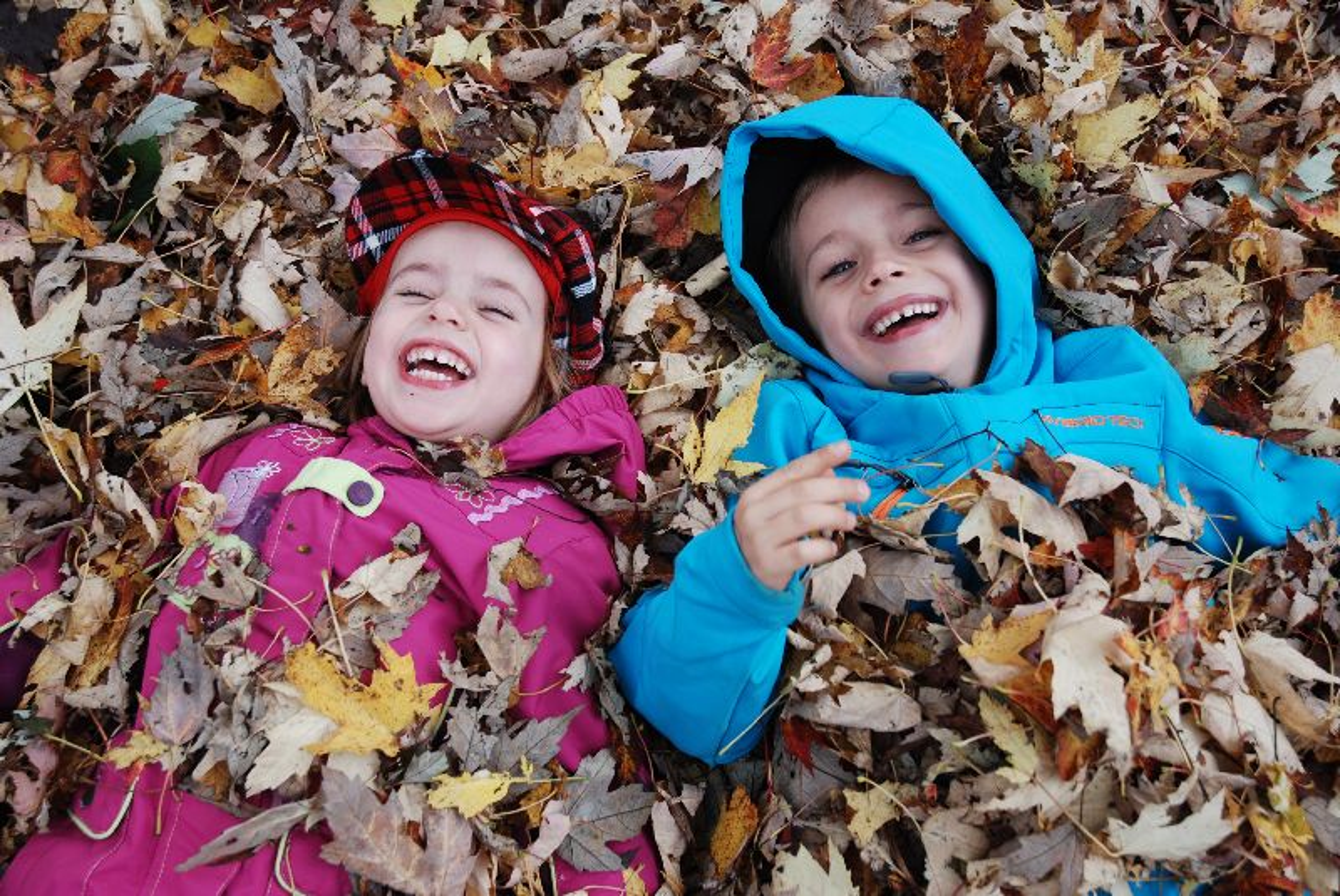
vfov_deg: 33.1
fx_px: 1509
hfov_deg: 47.9
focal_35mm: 40
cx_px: 670
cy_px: 448
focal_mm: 27
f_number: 3.8
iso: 200
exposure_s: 1/400
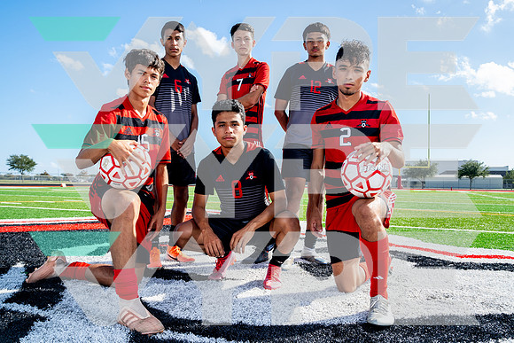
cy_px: 172
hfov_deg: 63.6
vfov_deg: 45.0
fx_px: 414
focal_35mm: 29
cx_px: 257
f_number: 9
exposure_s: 1/250
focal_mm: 29
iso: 250
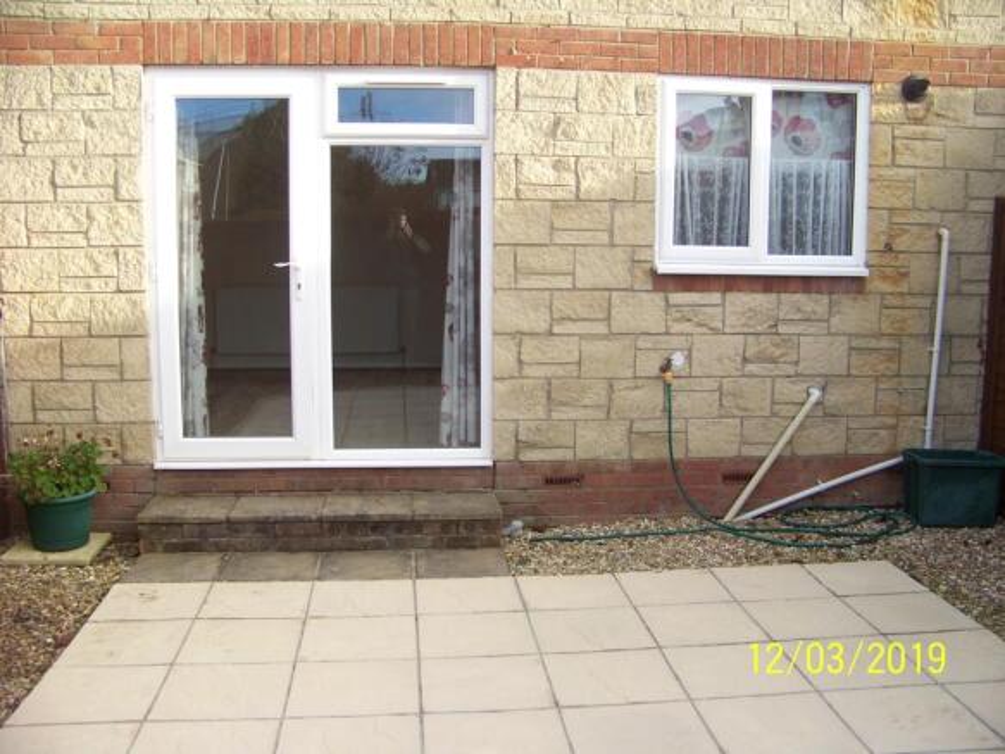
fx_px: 1045
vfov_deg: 39.6
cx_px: 502
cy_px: 377
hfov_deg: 51.4
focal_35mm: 36
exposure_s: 1/250
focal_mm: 5.85
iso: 66
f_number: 2.8
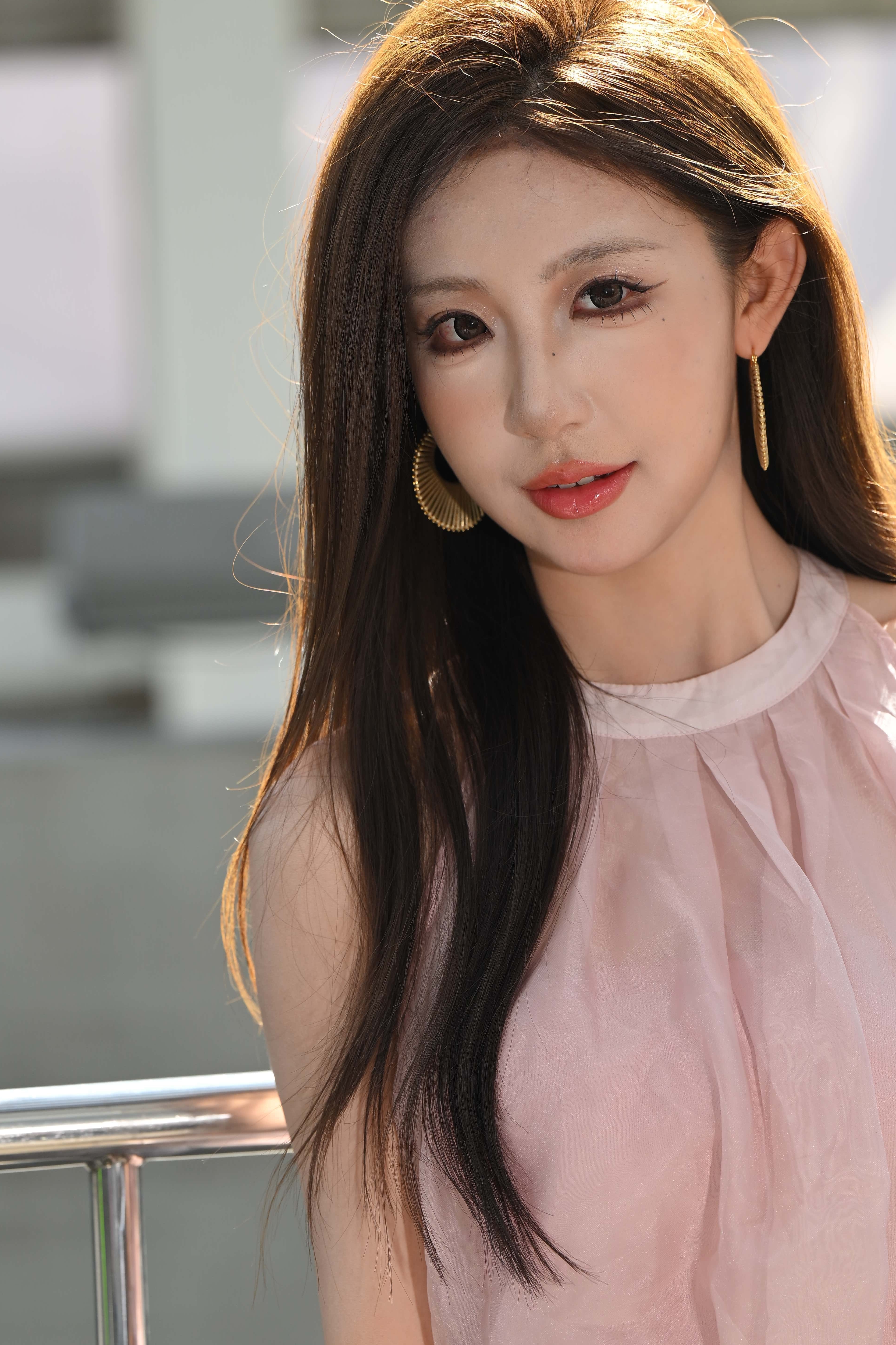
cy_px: 865
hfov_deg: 8.3
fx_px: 6160
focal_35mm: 165
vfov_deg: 12.4
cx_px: 552
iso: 250
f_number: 4
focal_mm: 115
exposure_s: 1/400
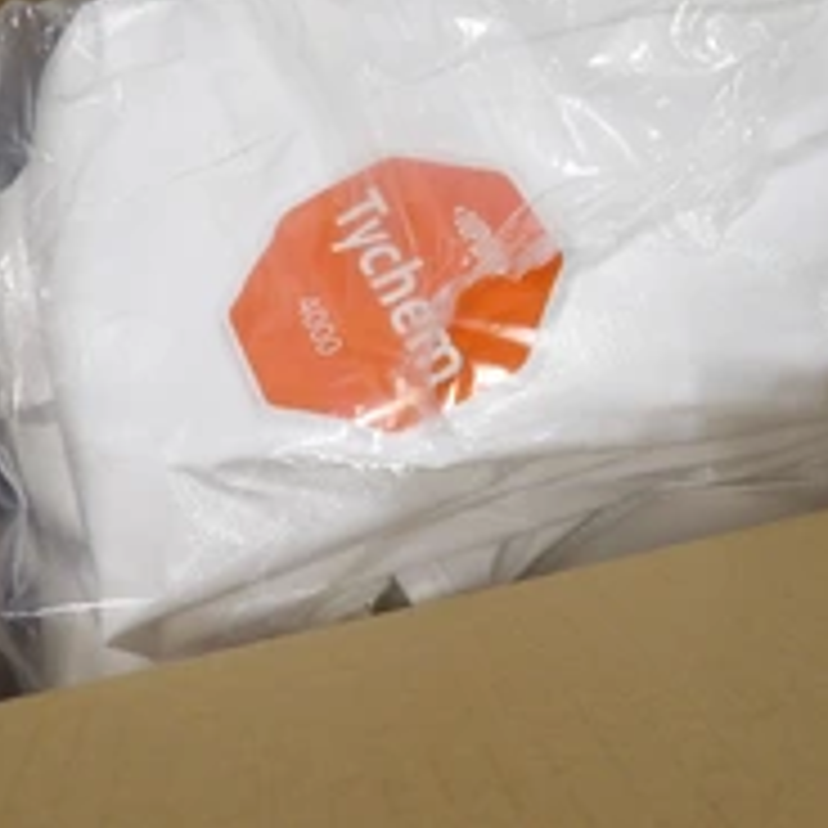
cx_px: 562
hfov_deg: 36.4
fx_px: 1245
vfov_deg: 35.5
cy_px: 158
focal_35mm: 46
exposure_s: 1/70
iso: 100
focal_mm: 4.3
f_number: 3.2
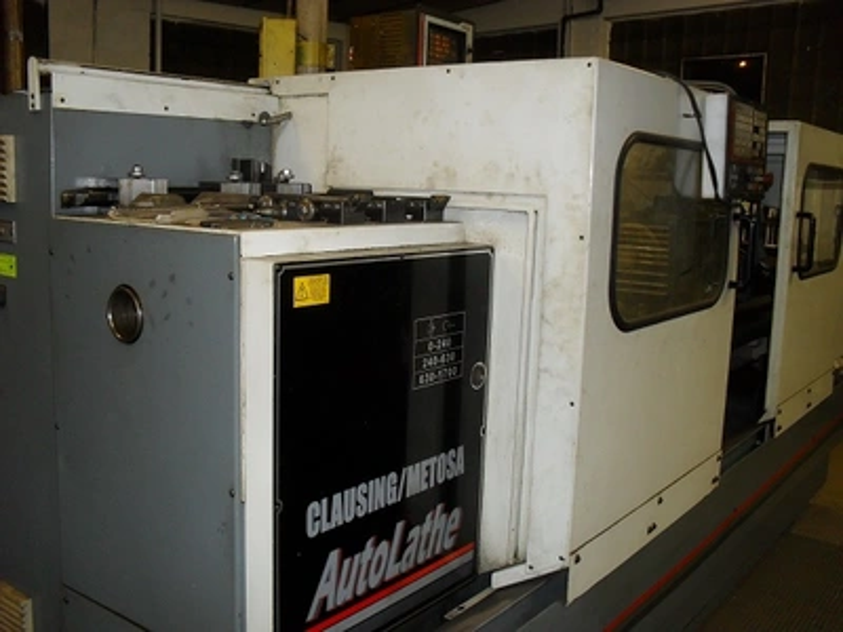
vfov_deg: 40.7
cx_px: 422
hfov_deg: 52.6
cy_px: 316
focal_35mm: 35
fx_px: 852
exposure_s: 1/45
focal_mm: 6.3
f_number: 3.2
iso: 200
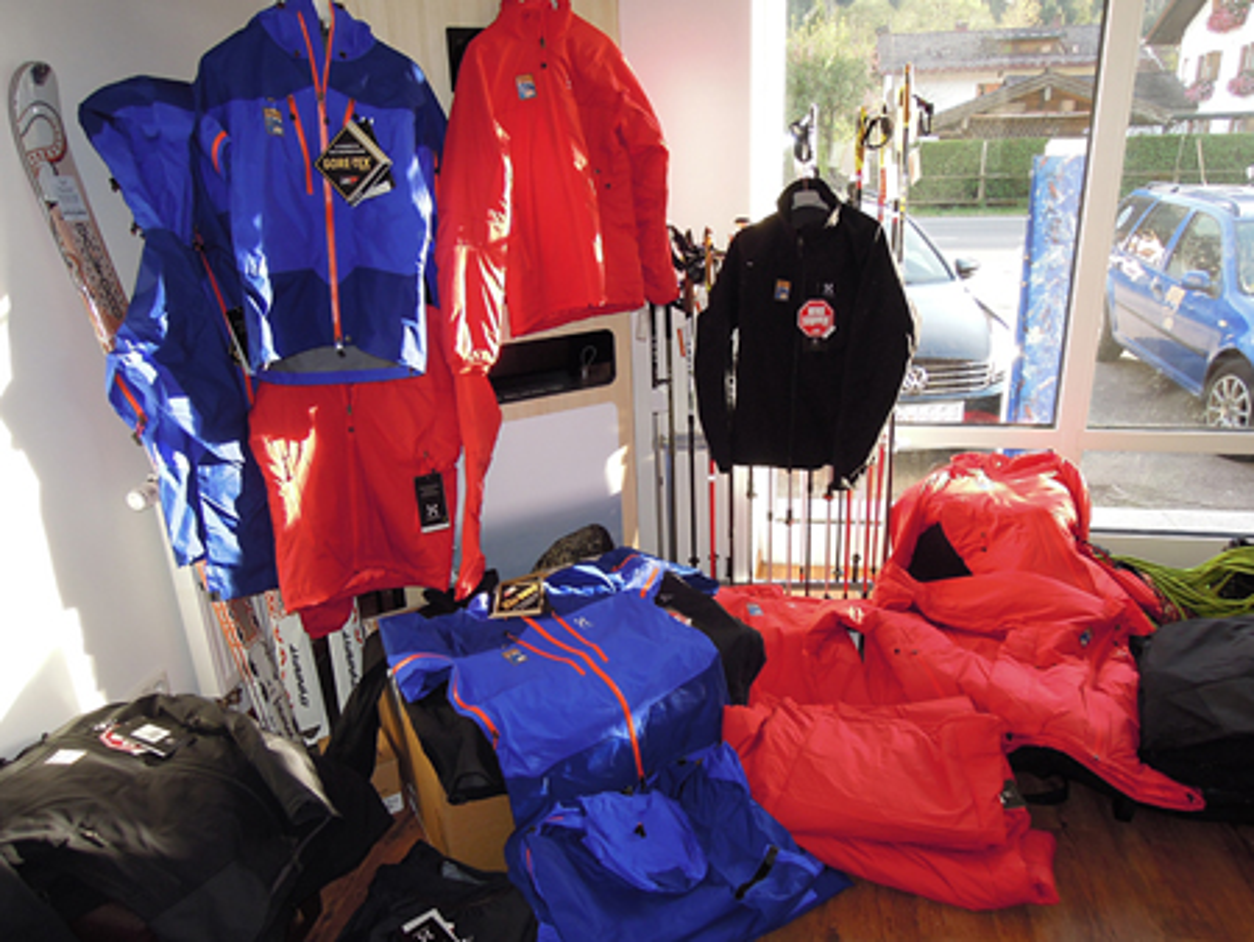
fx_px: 870
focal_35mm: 24
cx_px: 627
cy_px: 471
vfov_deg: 56.9
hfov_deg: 71.6
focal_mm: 4.3
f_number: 2.8
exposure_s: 1/100
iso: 160
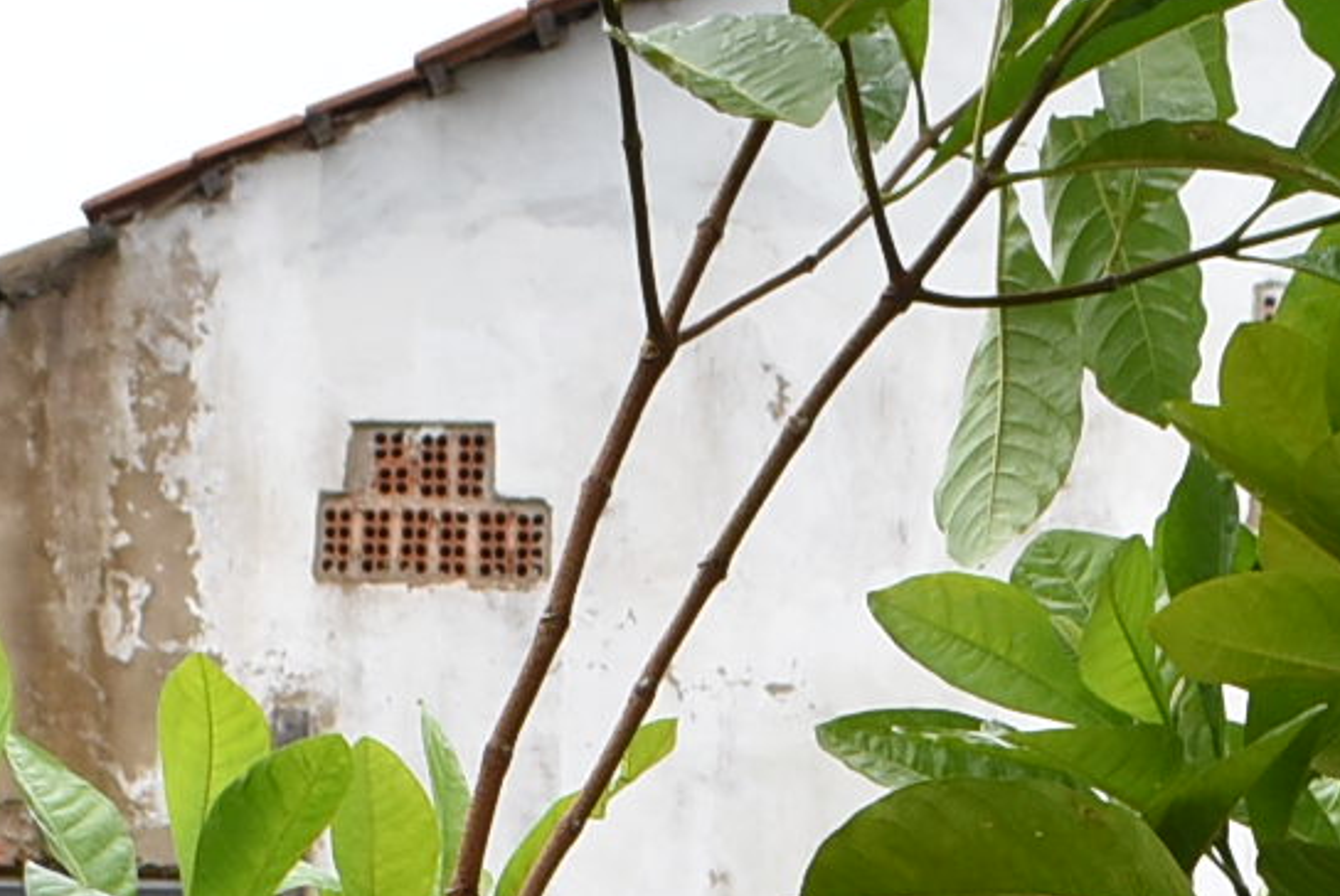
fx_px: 6148
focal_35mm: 165
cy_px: 2228
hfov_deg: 12.4
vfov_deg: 7.7
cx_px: 1032
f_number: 8
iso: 320
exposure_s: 1/250
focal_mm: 20
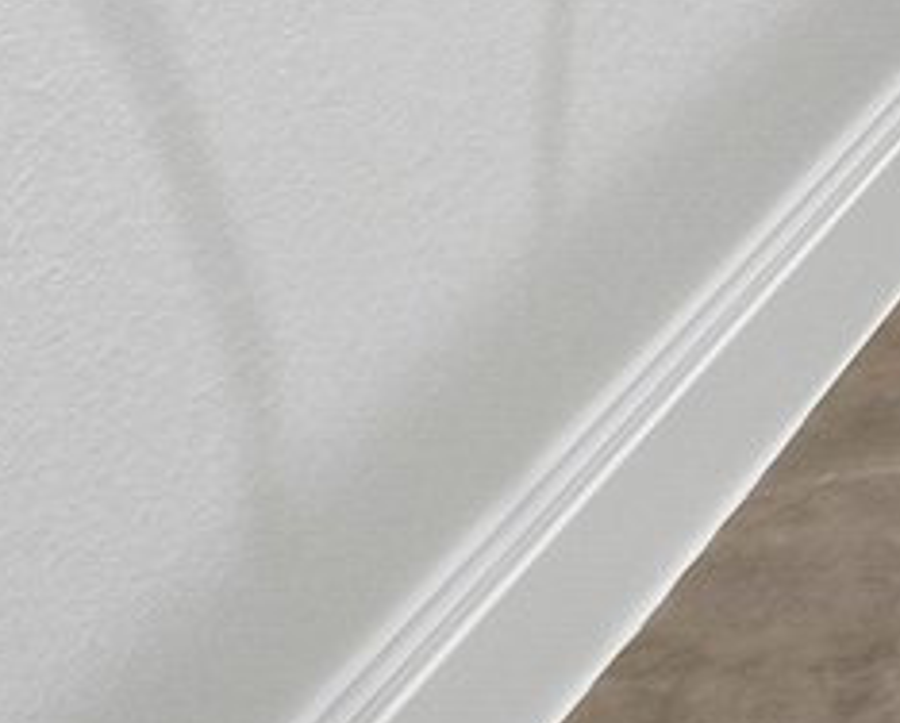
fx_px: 3282
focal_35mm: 123
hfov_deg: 12.1
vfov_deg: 9.6
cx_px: 2254
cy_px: -1459
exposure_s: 1/10
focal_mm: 10
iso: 400
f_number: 8
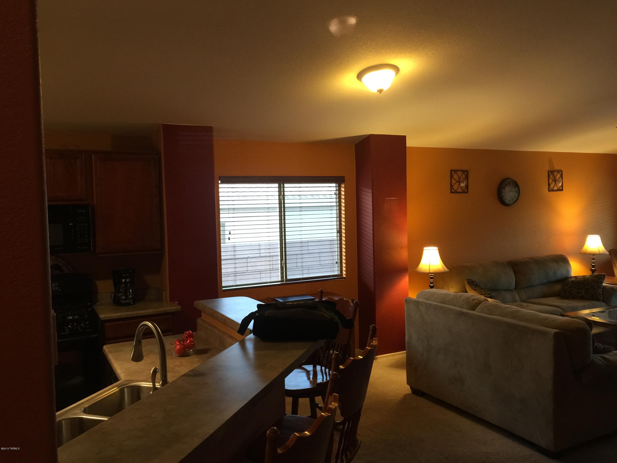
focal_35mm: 29
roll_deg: +0.3
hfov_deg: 61.7
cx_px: 308
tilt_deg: -3.2
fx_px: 517
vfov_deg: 48.2
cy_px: 232
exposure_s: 1/15
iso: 80
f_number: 2.2
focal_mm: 4.15
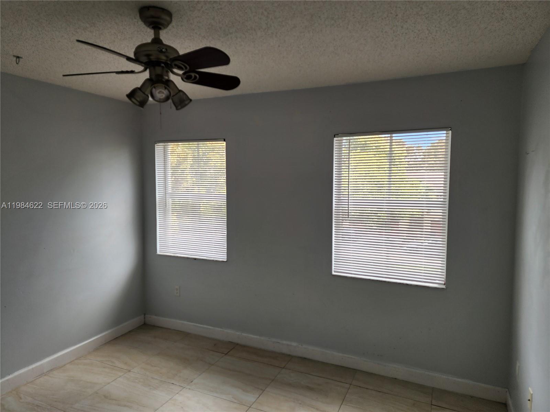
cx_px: 275
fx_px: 365
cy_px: 206
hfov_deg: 73.9
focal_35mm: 23
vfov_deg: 58.9
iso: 32
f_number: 1.8
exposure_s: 1/180
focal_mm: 6.4
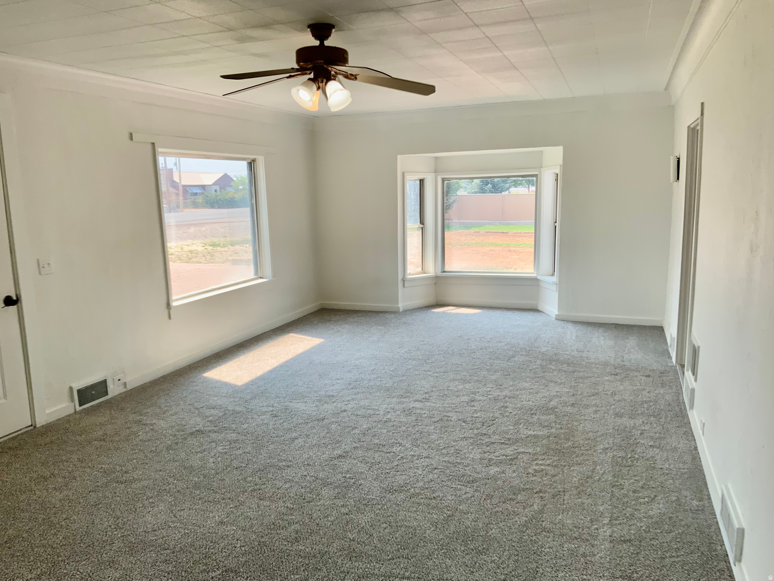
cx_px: 387
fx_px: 648
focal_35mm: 29
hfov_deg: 61.7
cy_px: 290
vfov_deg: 48.2
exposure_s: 1/262
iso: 16
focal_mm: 3
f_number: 1.8
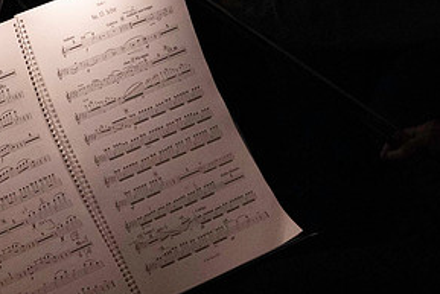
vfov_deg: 4.3
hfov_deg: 6.4
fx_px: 3901
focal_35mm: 319
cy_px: 188
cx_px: 97
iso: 25600
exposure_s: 1/320
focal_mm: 159
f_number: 18
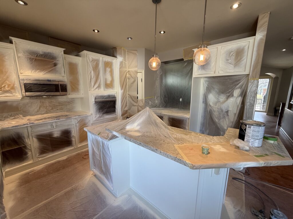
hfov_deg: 102.1
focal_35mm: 14
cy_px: 110
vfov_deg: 85.7
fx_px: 119
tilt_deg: -9.1
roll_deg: -0.7
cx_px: 146
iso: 125
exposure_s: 1/120
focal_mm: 2.22
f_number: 2.2
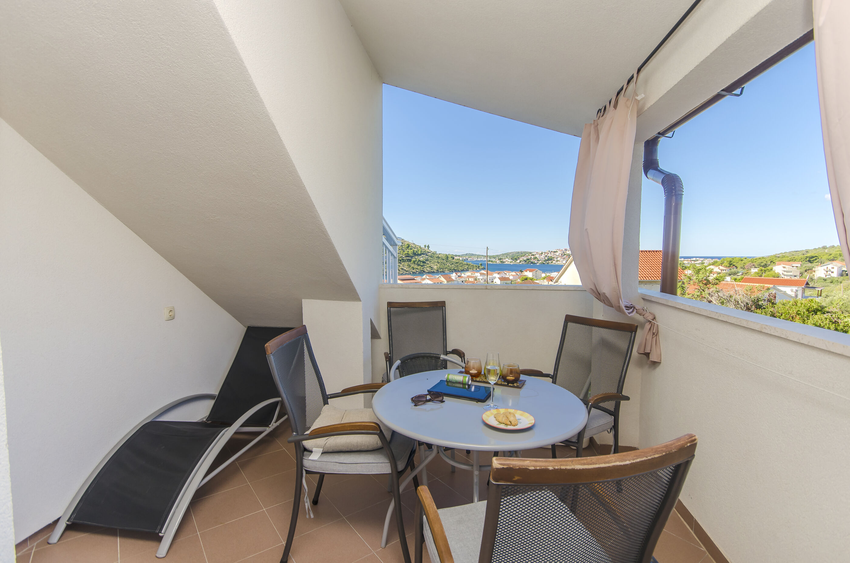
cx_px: 425
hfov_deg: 92.6
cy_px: 282
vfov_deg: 69.4
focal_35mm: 17
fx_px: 406
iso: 100
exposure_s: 1/200
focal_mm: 11.5
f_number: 7.1
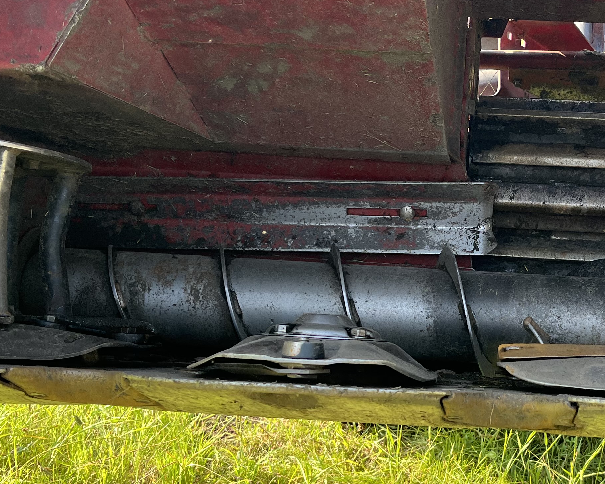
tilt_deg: -19.2
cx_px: 462
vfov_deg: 27.0
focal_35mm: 56
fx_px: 1003
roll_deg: -3.9
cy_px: 327
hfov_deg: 32.9
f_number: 1.6
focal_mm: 5.1
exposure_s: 1/412
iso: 50
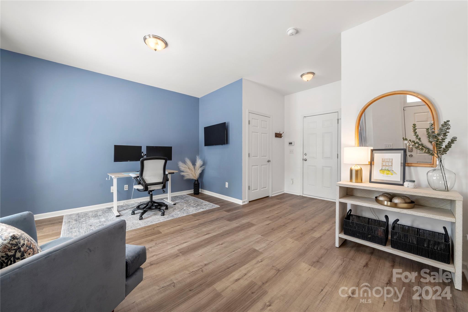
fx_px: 169
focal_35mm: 13
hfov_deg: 108.3
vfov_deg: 85.4
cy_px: 156
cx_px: 234
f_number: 9
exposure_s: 1
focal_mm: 13
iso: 200
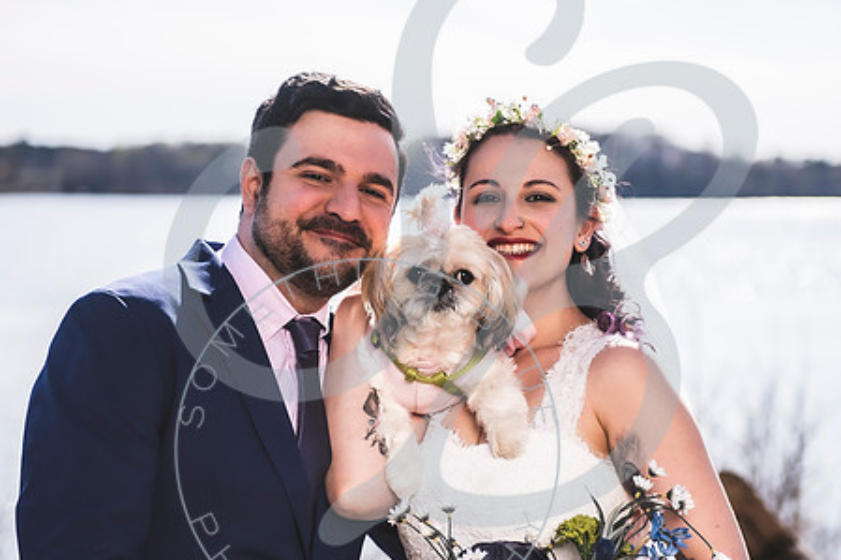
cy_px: 293
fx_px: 2172
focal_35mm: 93
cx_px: 469
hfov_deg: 21.9
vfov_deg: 14.7
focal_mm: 70
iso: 100
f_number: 2.8
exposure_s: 1/2000
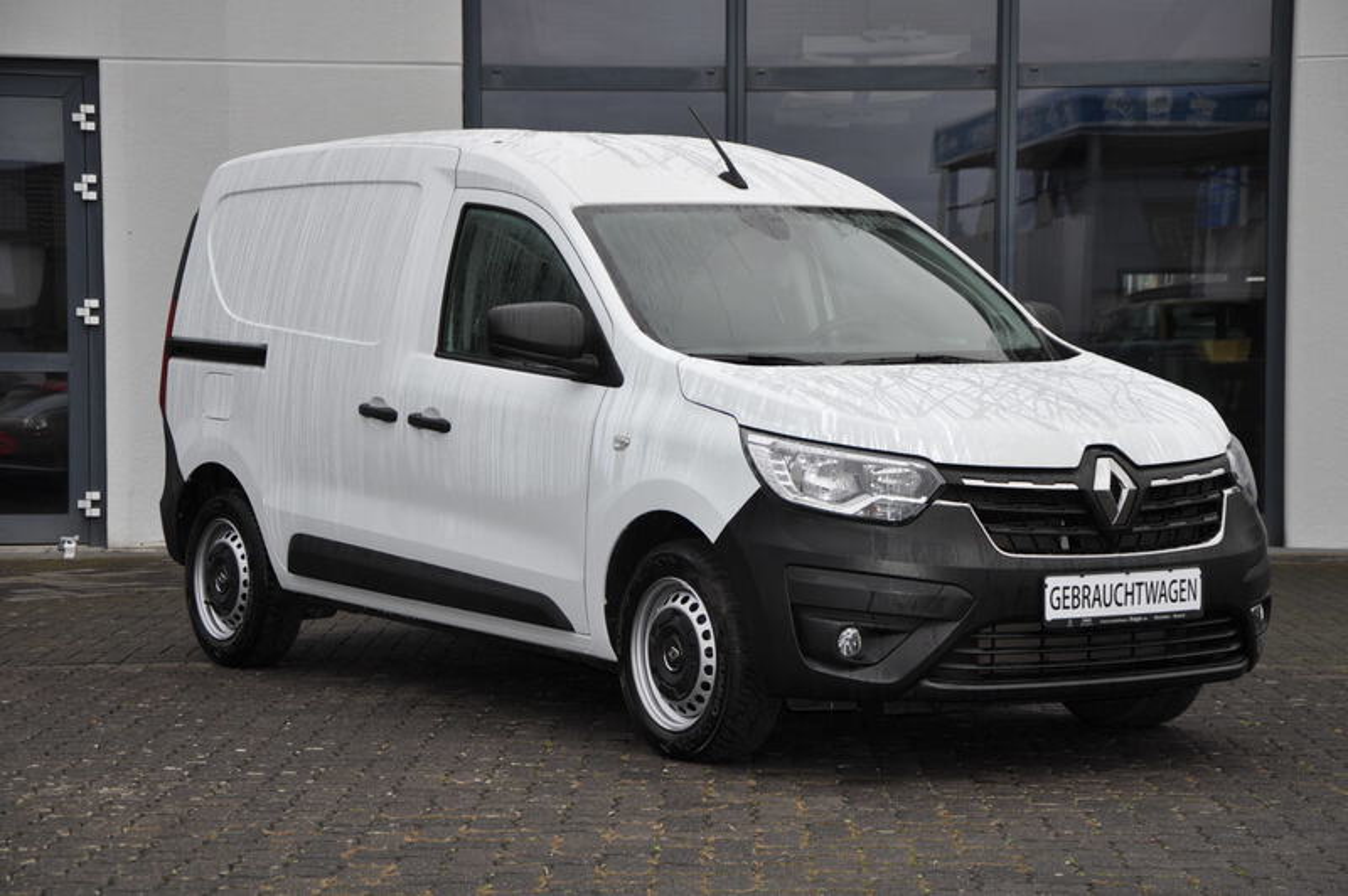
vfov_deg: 15.7
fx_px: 3255
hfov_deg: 23.4
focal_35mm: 87
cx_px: 674
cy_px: 448
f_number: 5
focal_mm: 58
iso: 250
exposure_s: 1/200
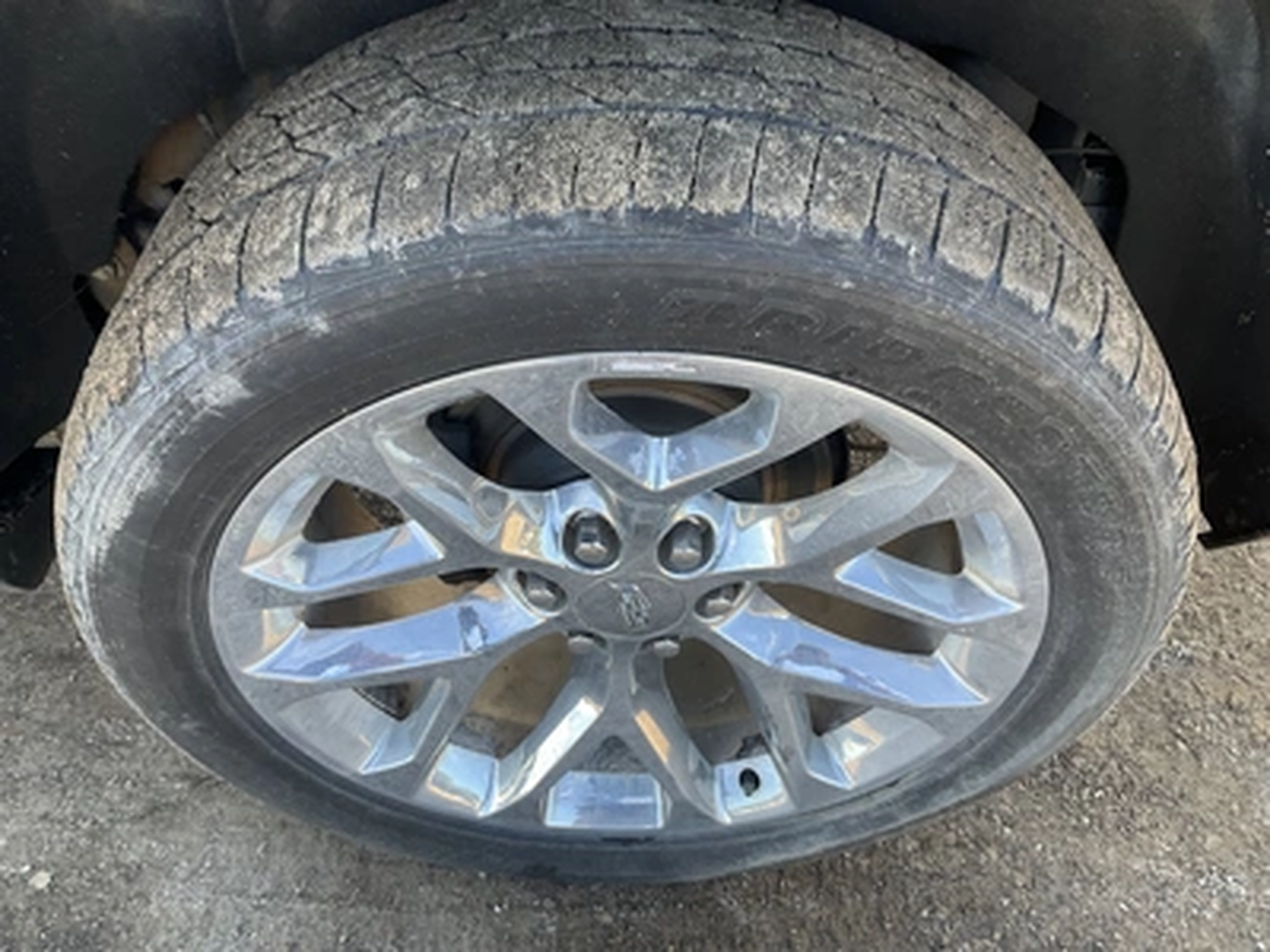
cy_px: 476
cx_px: 635
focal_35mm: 29
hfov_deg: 61.7
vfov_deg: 48.2
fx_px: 1064
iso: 25
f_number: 1.8
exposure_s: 1/122
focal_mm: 3
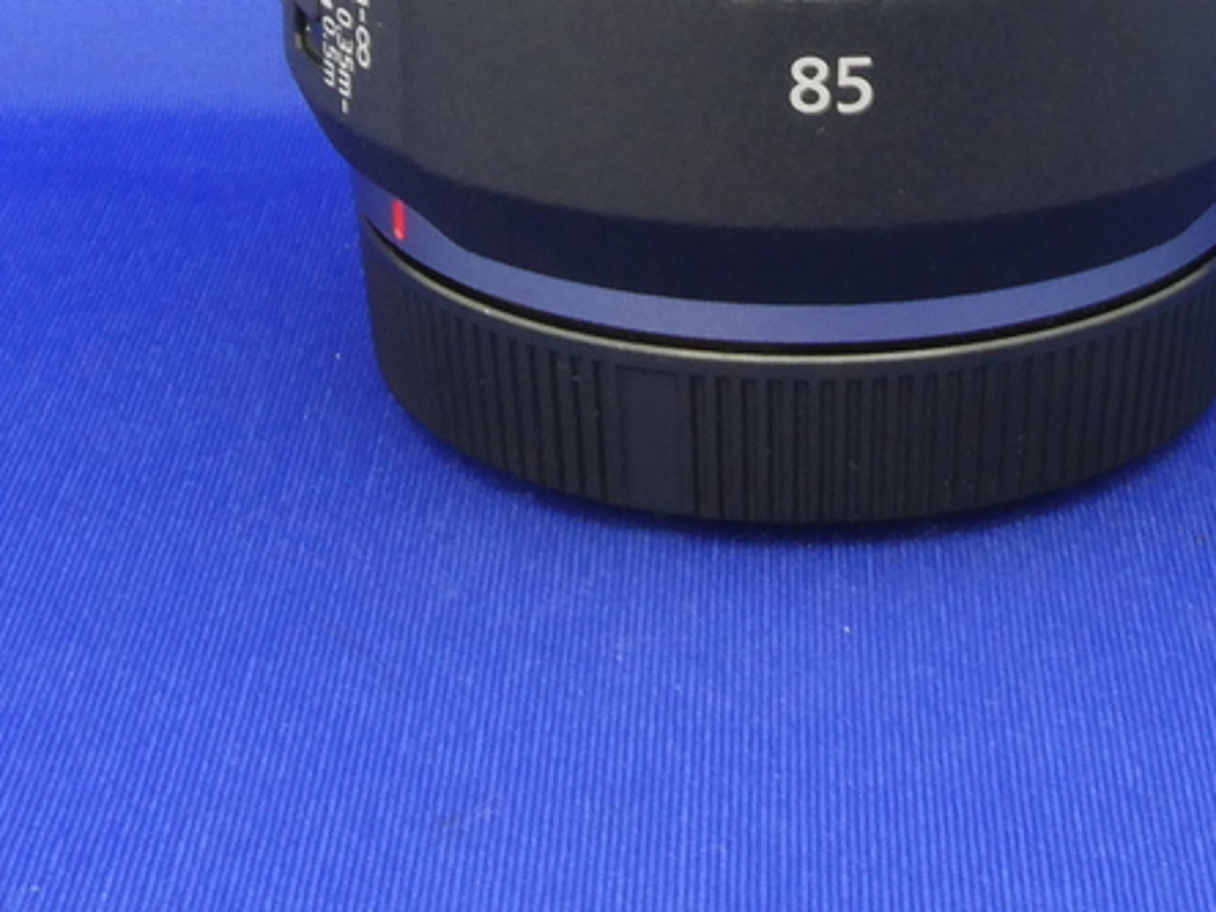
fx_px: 3513
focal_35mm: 100
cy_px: -257
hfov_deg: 19.6
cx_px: 811
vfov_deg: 14.2
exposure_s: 1
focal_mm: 6.7
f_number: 8
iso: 200
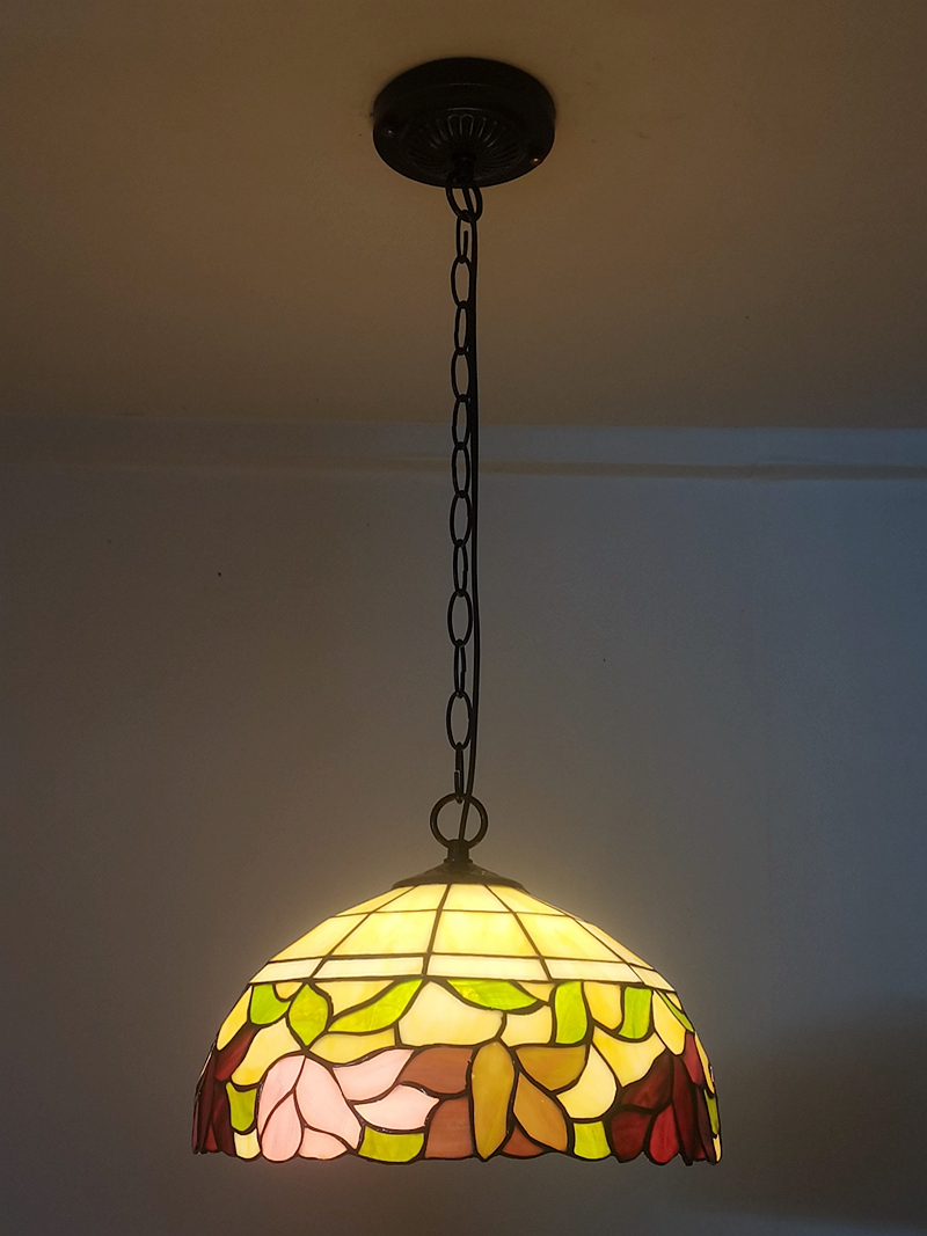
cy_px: 618
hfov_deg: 53.1
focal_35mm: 26
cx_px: 464
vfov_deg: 67.3
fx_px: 929
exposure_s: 1/50
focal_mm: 5.58
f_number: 1.8
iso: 125
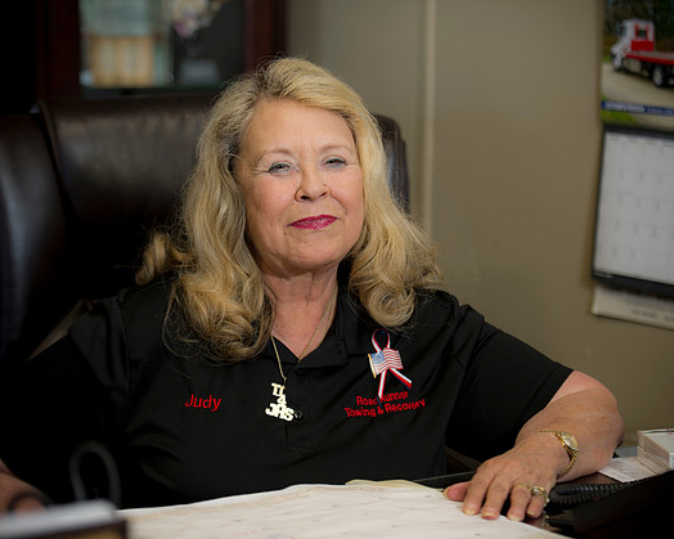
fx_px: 2533
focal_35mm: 127
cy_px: 267
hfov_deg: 15.2
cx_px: 339
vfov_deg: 12.1
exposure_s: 1/80
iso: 400
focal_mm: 110
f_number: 2.8
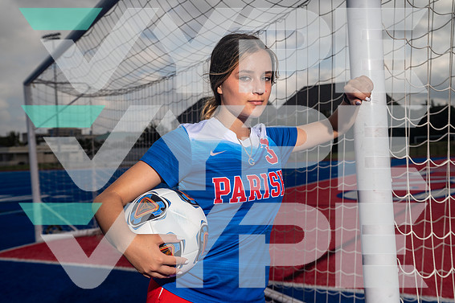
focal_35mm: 41
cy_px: 148
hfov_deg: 47.4
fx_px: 518
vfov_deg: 32.6
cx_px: 226
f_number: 5.6
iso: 100
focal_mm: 40
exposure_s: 1/250
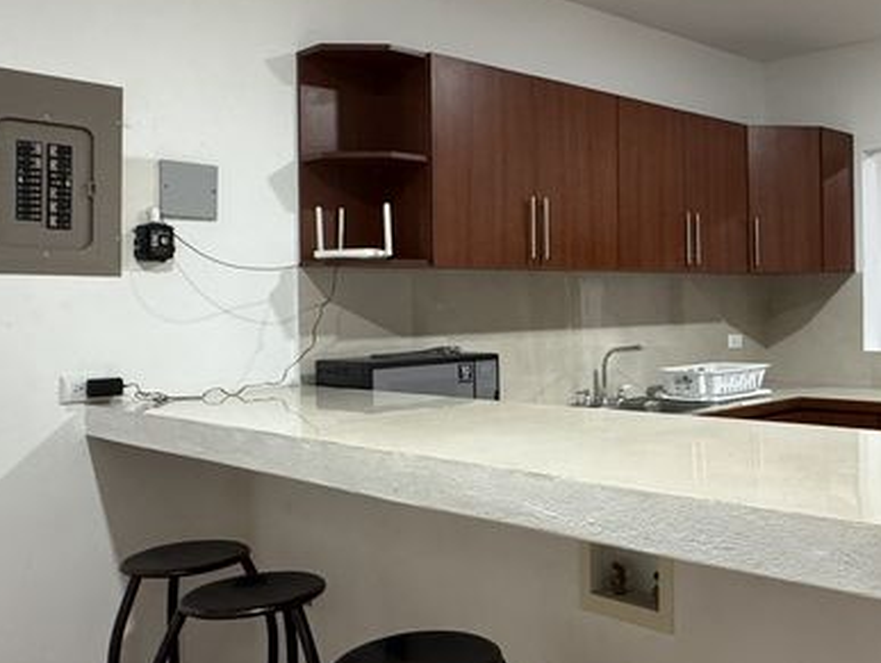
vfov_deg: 38.7
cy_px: 296
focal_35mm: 37
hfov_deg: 47.6
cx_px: 692
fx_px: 943
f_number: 2.2
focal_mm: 2.22
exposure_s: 1/60
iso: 320
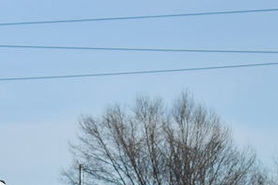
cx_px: -197
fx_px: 2592
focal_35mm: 336
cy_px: 310
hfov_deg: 6.0
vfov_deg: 4.1
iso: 100
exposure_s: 1/800
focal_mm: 55
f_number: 6.3
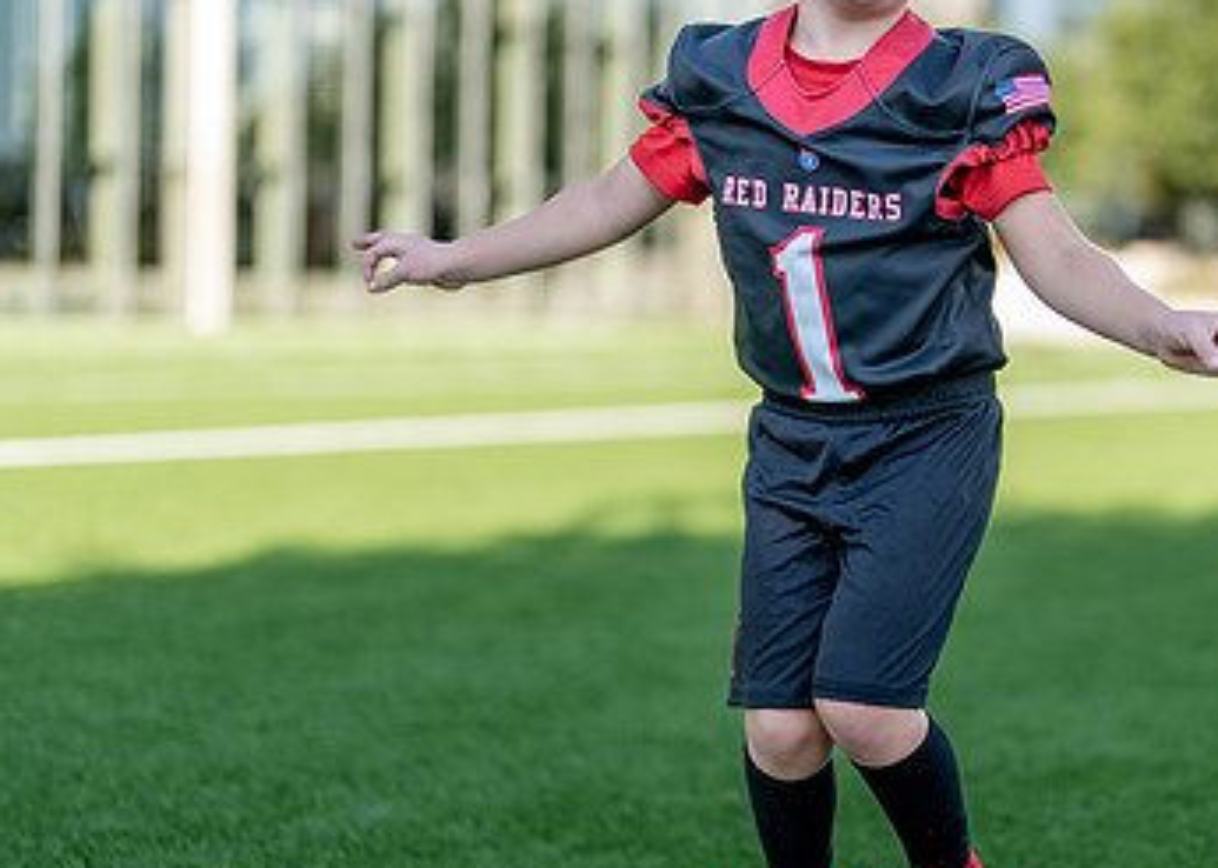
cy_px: 406
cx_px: 936
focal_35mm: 88
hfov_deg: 22.4
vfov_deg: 16.2
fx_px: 3042
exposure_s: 1/2000
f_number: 1.2
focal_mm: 50
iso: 100
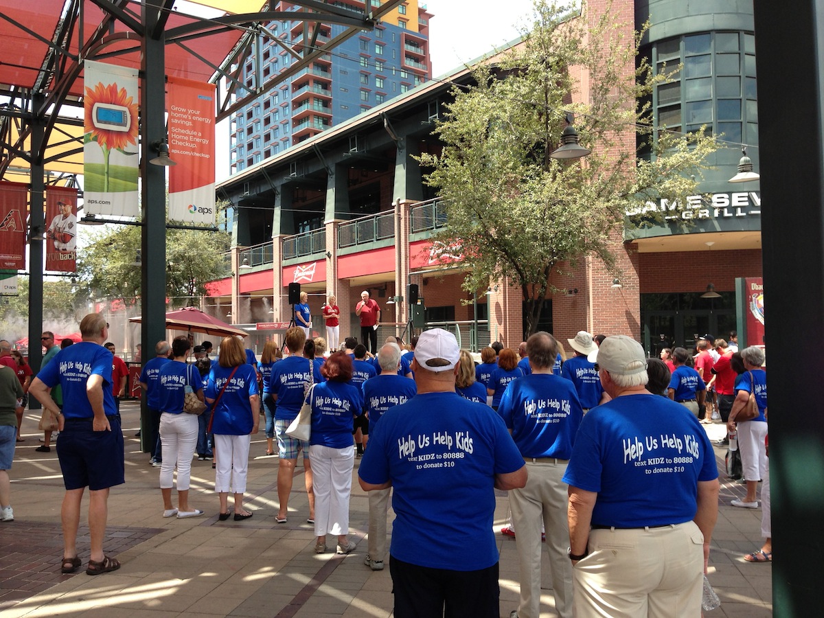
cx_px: 412
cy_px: 309
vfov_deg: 42.9
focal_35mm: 33
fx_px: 786
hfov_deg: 55.4
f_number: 2.4
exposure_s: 1/374
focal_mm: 4.13
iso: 50
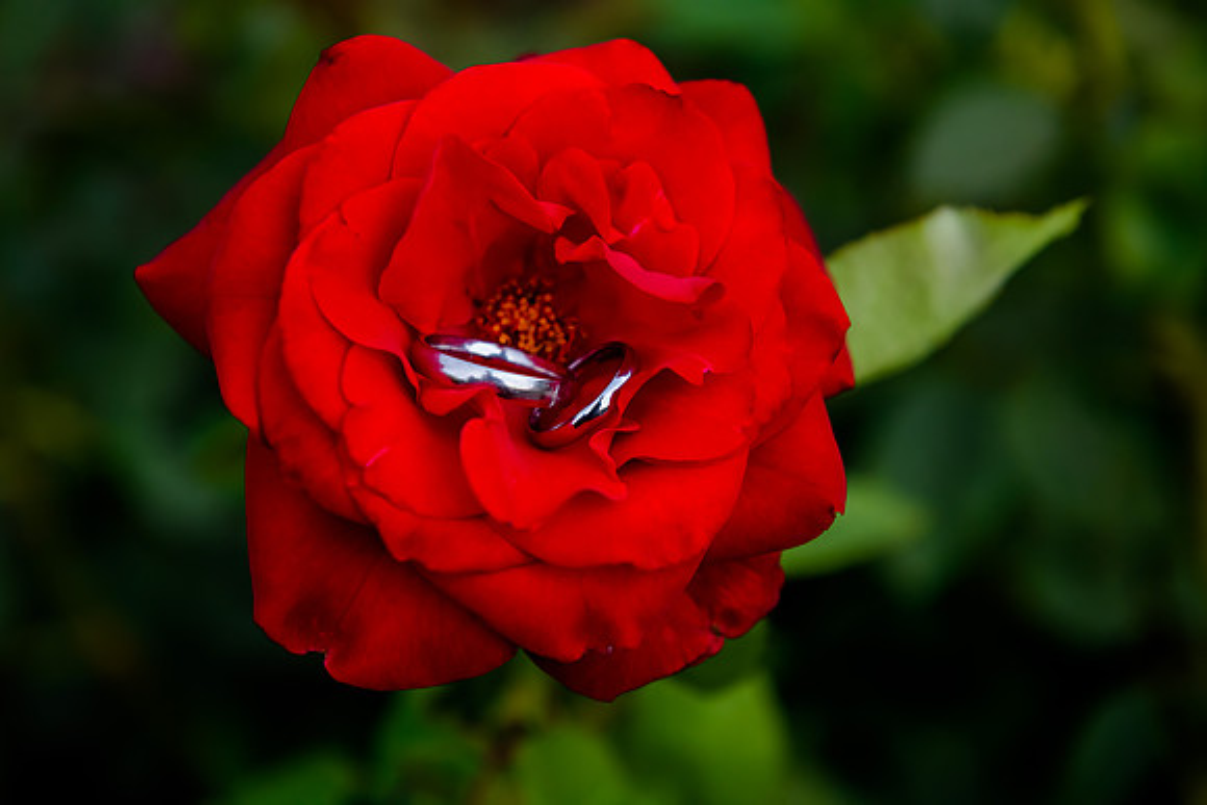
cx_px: 604
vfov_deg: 19.5
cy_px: 402
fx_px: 2347
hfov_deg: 28.8
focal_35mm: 70
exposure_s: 1/400
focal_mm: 70
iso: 1250
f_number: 5
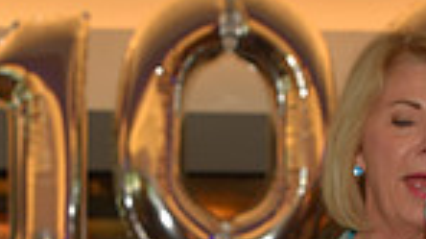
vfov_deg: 5.7
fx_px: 2325
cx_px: 190
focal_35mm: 206
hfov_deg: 10.5
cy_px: 491
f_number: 5
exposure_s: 1/60
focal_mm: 50
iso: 200
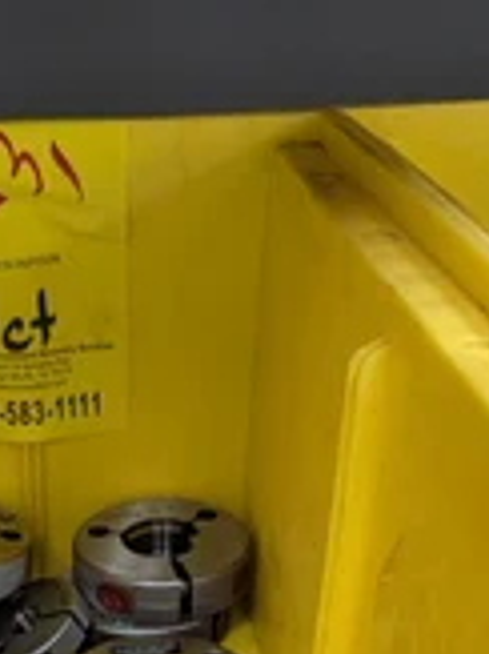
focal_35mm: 59
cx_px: 50
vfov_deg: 29.3
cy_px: 734
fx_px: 1113
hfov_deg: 24.1
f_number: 1.68
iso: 1555
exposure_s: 1/120
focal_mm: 6.9
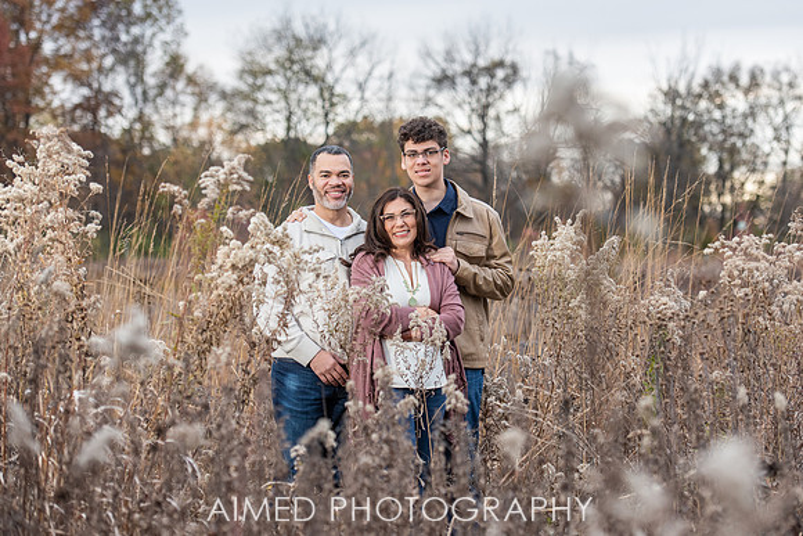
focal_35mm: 105
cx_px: 458
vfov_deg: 13.0
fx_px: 2343
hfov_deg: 19.4
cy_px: 230
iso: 400
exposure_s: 1/200
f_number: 4
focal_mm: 92
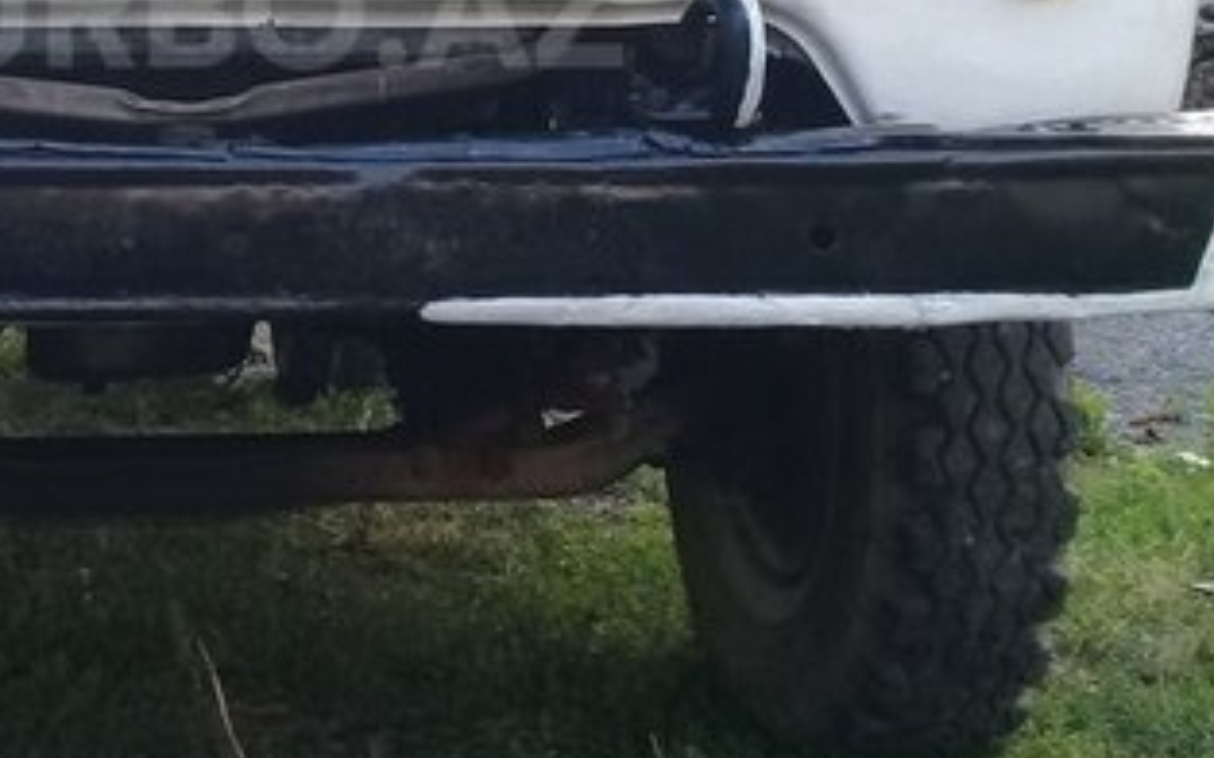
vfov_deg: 18.4
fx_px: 2282
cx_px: 228
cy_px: 10
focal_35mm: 69
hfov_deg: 29.1
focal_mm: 3.3
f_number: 2.2
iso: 50
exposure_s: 1/126
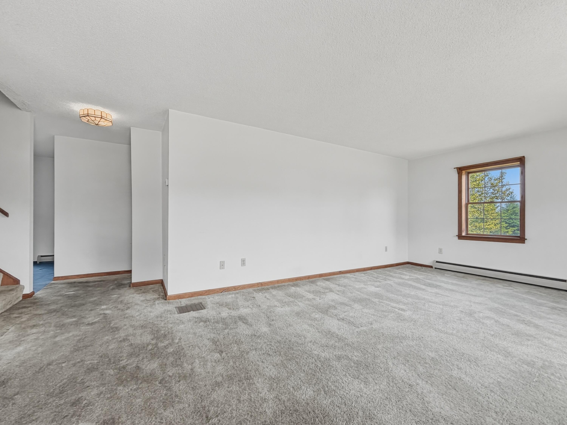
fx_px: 229
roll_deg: +1.7
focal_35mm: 14
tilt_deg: +0.8
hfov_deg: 102.1
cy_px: 212
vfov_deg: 85.7
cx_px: 284
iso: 100
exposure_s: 1/121
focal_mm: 2.2
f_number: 2.2
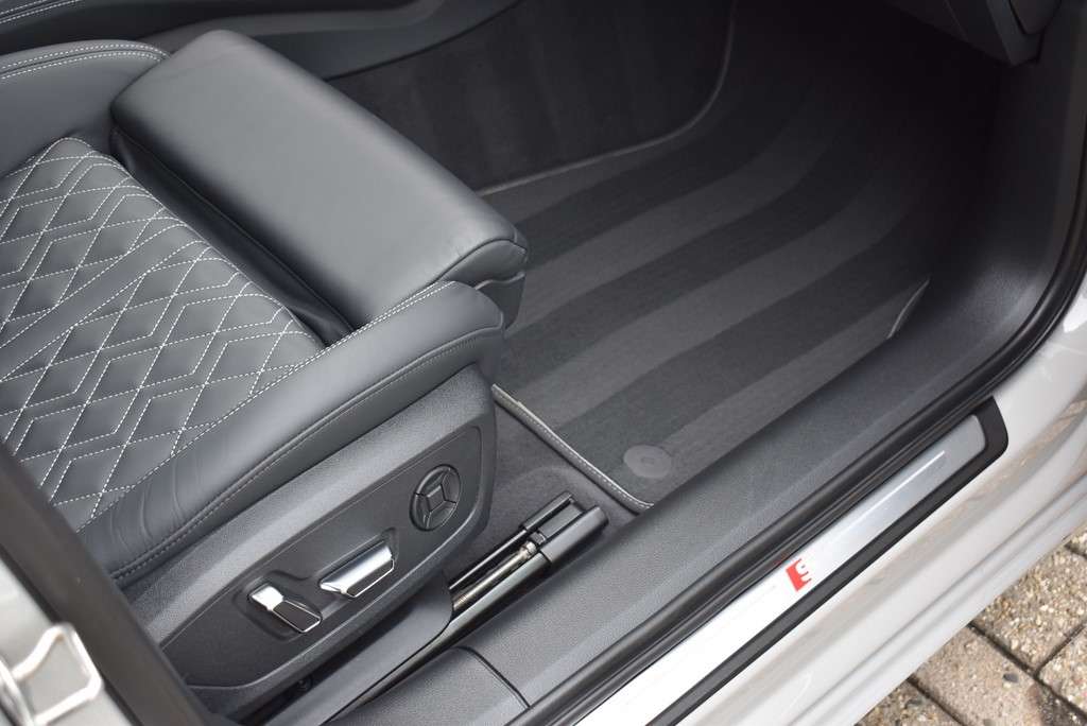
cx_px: 544
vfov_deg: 28.1
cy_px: 363
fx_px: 1450
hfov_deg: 41.1
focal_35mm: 48
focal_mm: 32
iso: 400
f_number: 4.5
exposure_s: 1/80
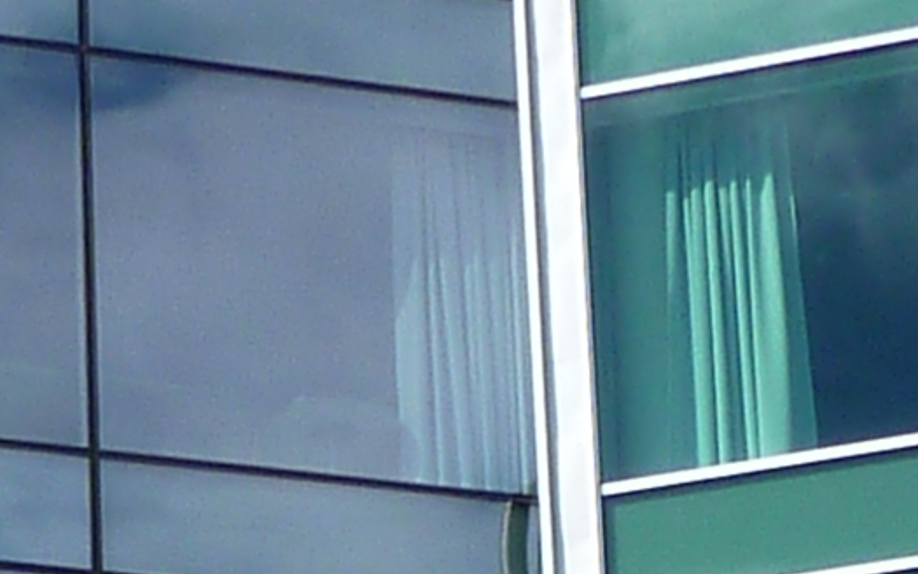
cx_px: 208
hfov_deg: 11.4
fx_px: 4603
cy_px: 1904
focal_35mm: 184
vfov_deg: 6.4
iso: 80
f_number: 4.5
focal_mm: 4.1
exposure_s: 1/500
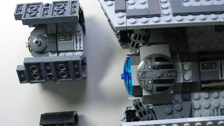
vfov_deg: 21.0
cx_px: 148
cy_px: 76
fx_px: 338
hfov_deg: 36.3
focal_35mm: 57
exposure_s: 1/16.7
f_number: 3.2
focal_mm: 6.3
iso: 50
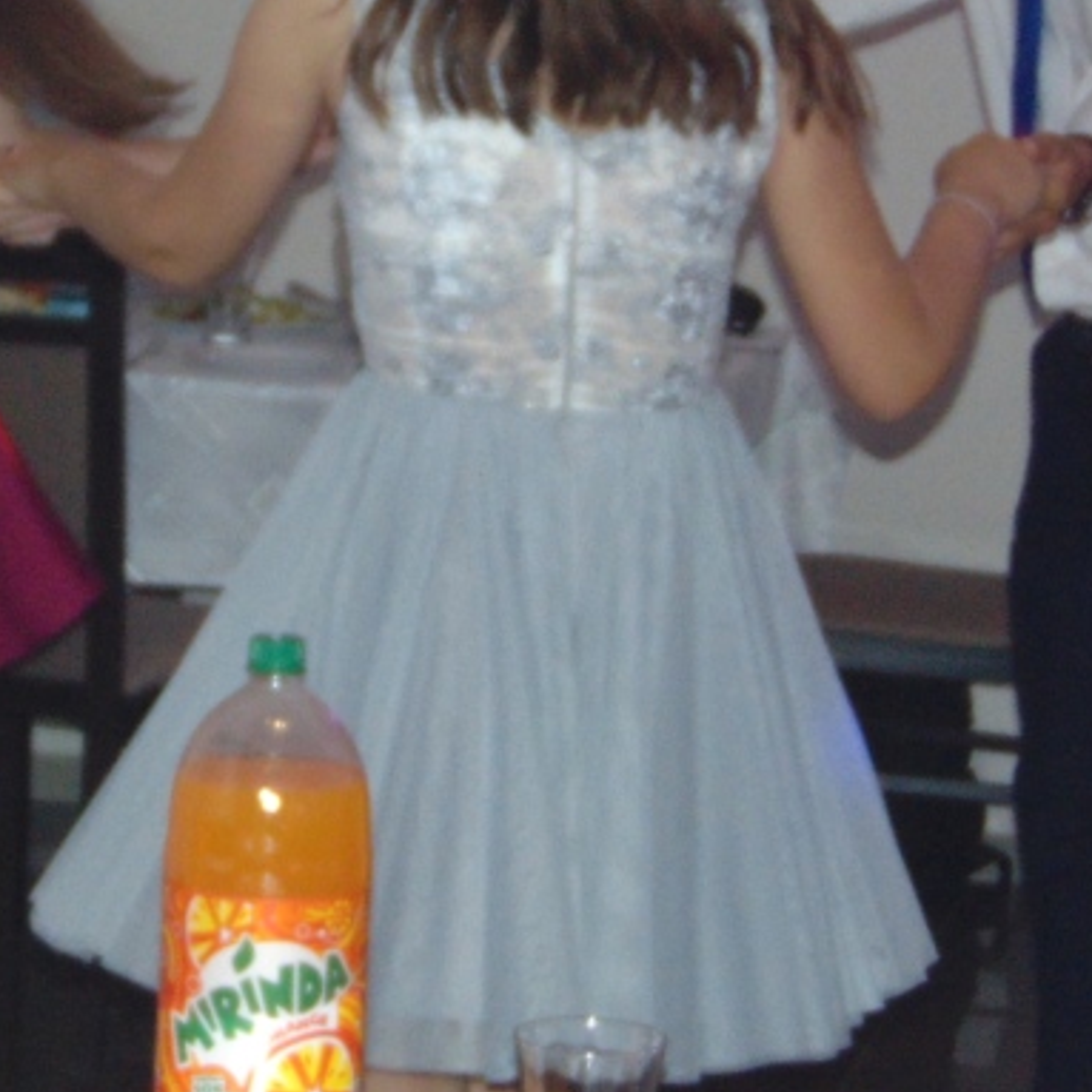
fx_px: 5996
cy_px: 408
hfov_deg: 10.4
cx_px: 470
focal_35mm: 168
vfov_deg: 10.4
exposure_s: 1/60
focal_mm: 12.8
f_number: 3.7
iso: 250
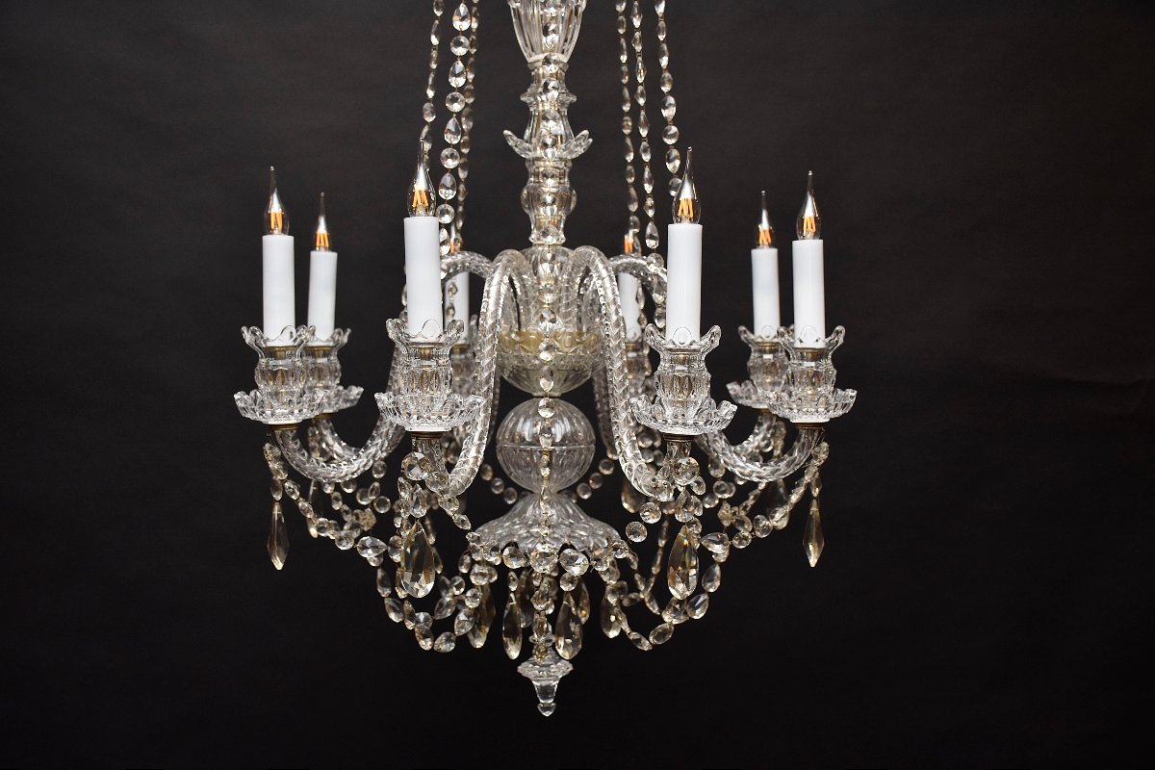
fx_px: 1251
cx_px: 578
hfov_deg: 49.6
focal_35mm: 39
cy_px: 385
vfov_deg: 34.2
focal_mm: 26
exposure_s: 1/160
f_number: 3.8
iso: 640
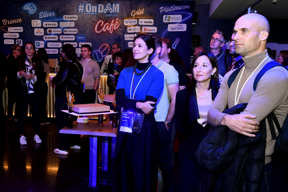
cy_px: 96
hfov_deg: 51.3
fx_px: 300
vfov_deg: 35.5
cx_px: 144
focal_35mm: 38
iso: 1000
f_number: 5.6
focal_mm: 25
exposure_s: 1/100
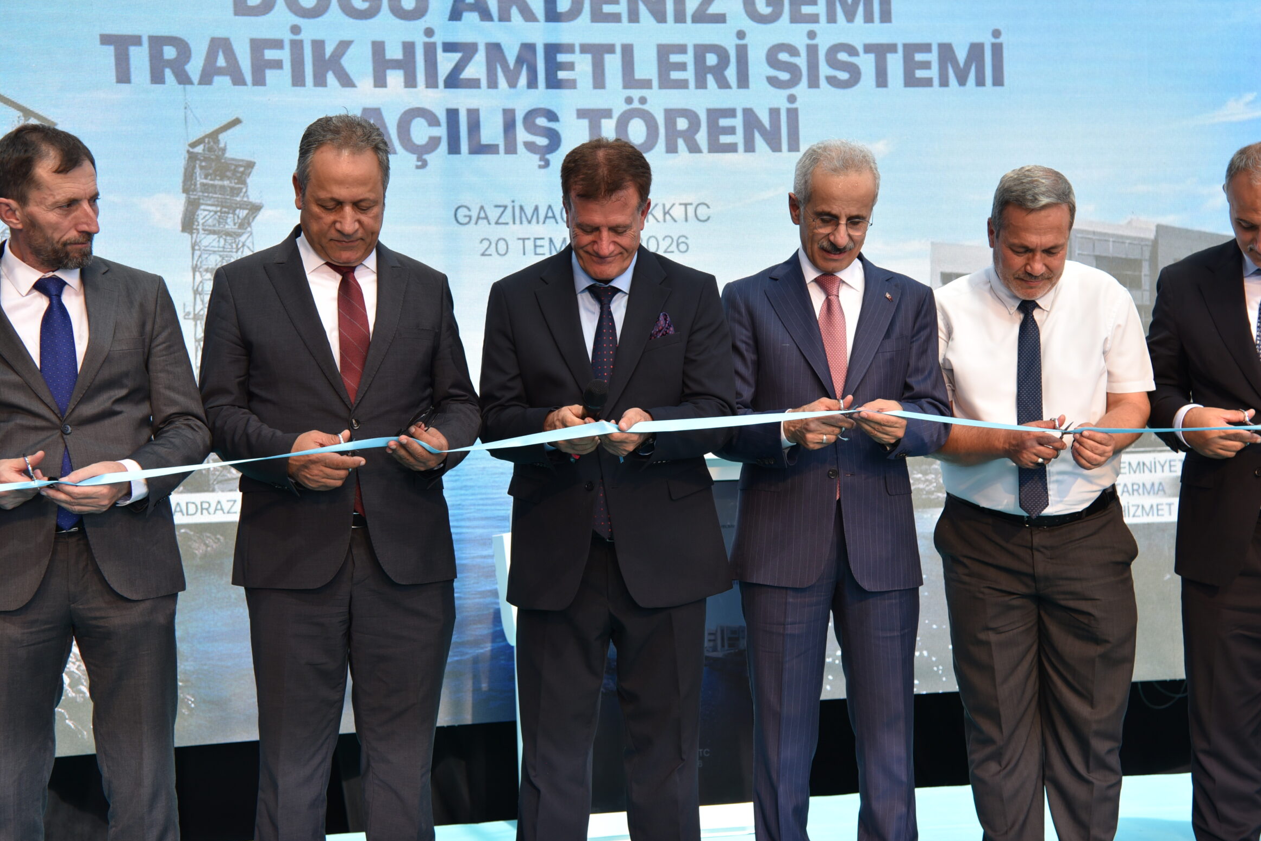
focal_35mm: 64
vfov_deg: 21.2
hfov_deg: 31.4
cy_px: 412
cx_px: 652
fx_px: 2242
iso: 400
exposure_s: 1/400
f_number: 5
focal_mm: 58
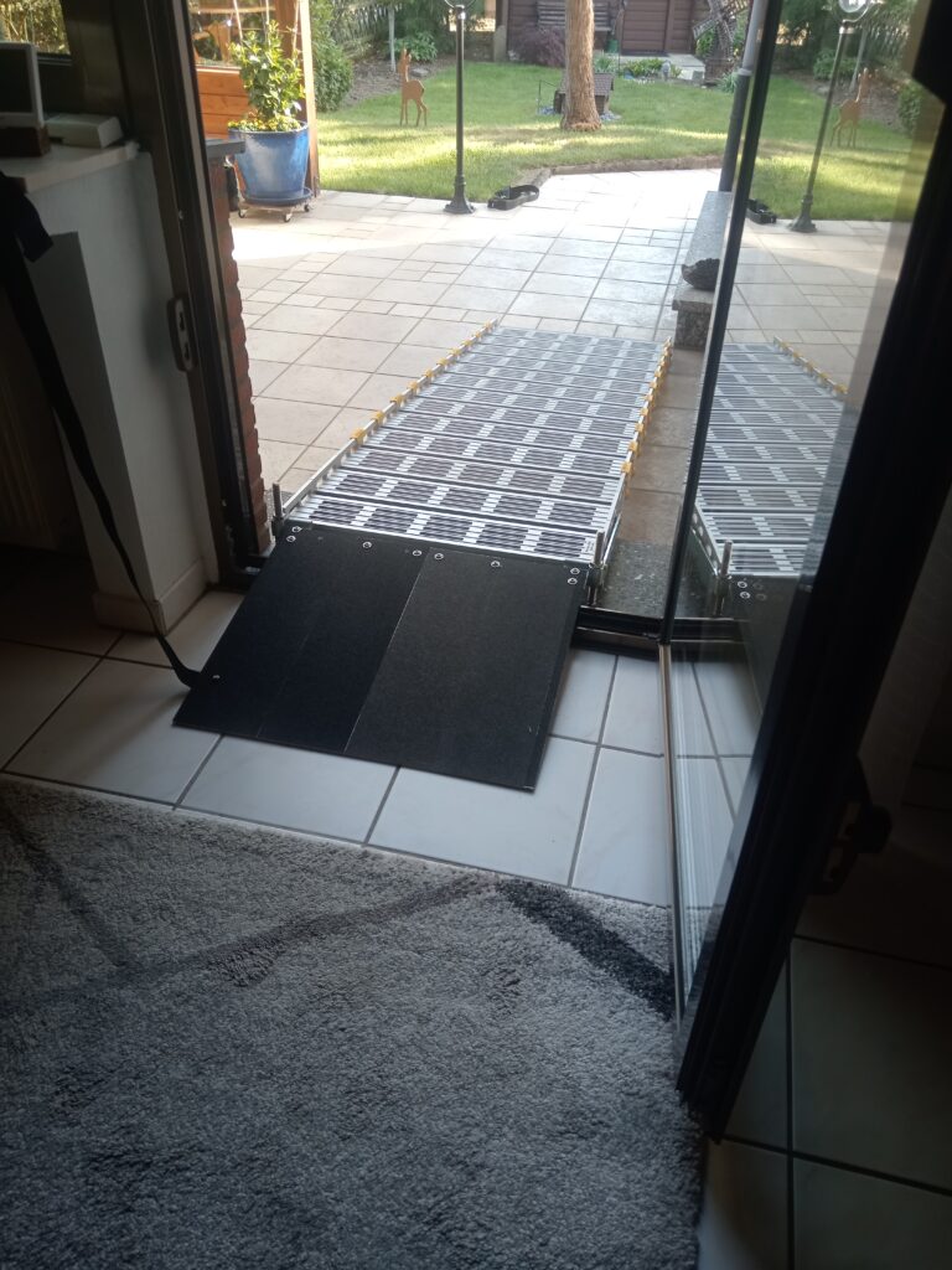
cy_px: 635
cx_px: 476
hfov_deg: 51.4
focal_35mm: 27
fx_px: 990
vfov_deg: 65.3
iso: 177
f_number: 1.9
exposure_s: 1/100
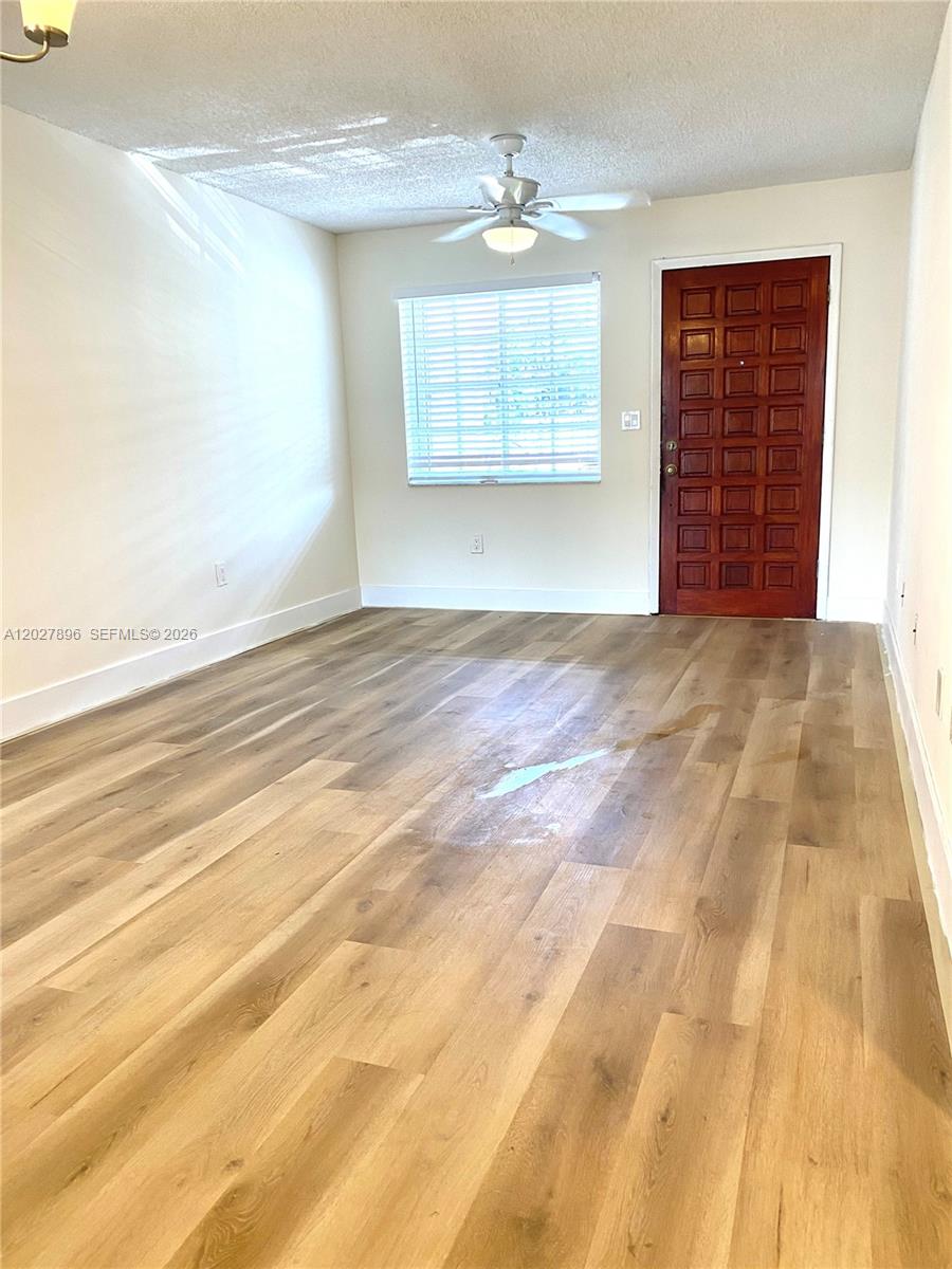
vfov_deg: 67.3
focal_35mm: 26
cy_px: 634
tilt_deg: -11.3
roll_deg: +1.1
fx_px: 953
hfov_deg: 53.1
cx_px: 476
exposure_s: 1/60
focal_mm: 4.25
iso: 80
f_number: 1.8
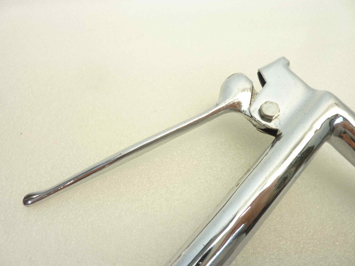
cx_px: 178
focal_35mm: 25
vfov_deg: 54.9
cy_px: 133
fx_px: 256
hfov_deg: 69.4
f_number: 3.3
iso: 80
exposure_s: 1/20
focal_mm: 4.1
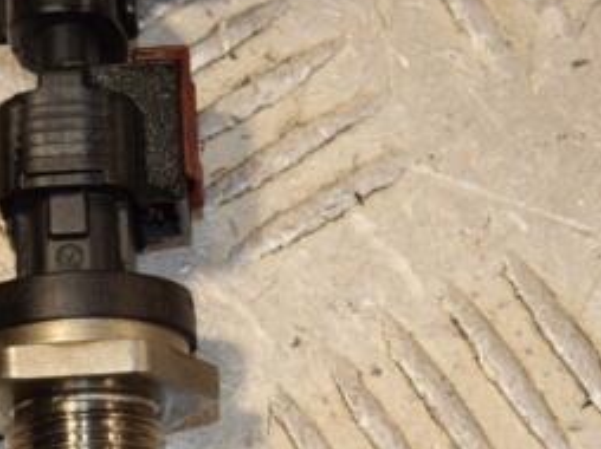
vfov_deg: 5.1
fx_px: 5033
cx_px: 24
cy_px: 246
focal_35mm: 290
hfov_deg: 6.8
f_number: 10
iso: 800
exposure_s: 1/200
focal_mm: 85
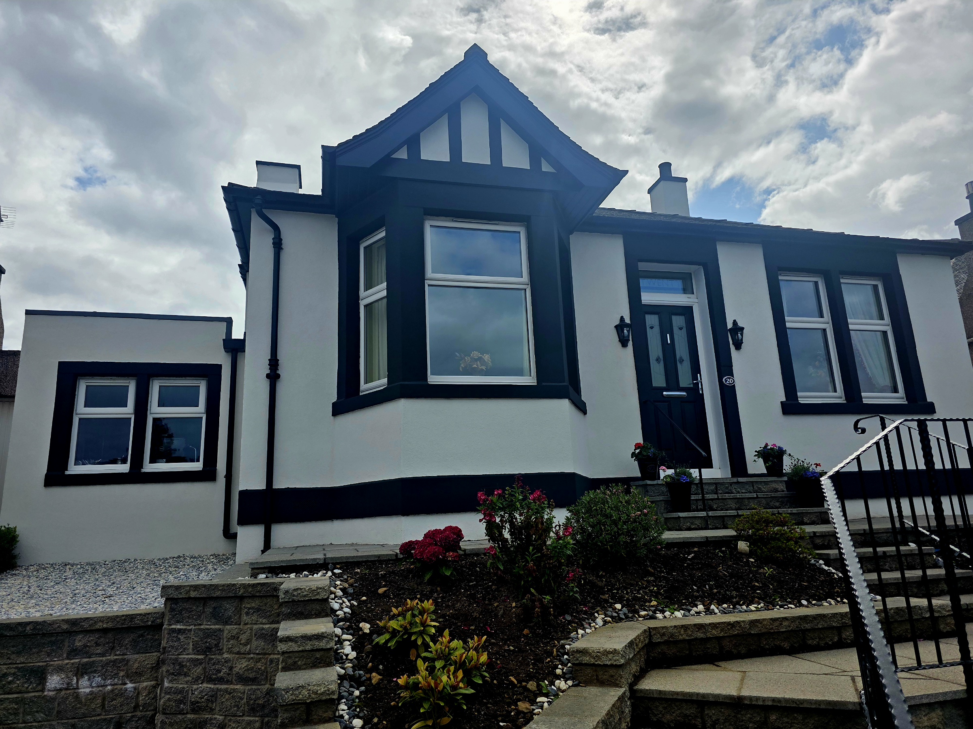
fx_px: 646
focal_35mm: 23
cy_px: 364
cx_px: 486
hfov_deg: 73.9
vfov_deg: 58.9
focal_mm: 6.3
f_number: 1.7
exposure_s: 1/10000
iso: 40
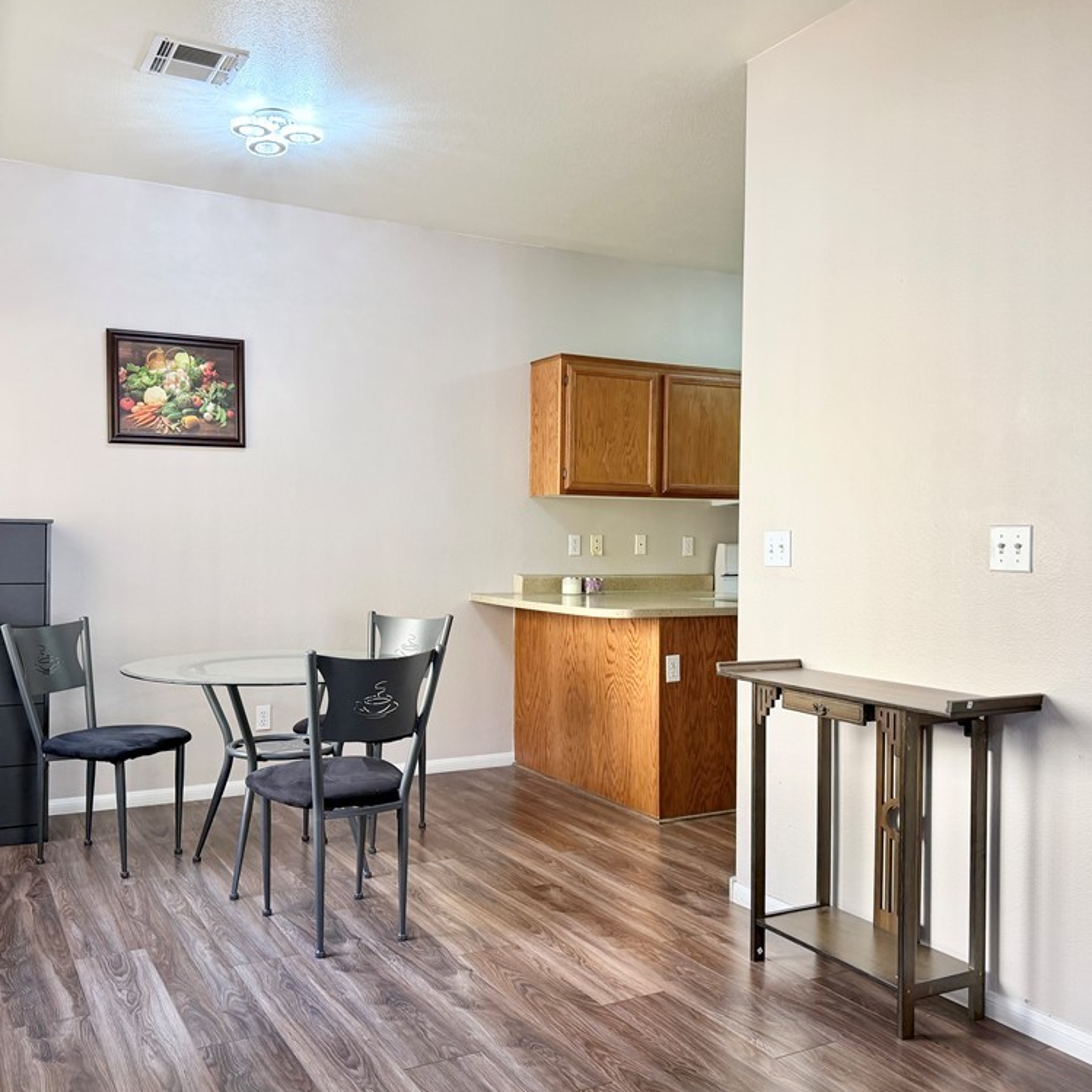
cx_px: 474
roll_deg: -1.0
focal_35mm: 29
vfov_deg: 55.6
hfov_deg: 55.4
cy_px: 541
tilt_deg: -0.9
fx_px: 1035
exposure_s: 1/121
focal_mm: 6.76
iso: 160
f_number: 1.78
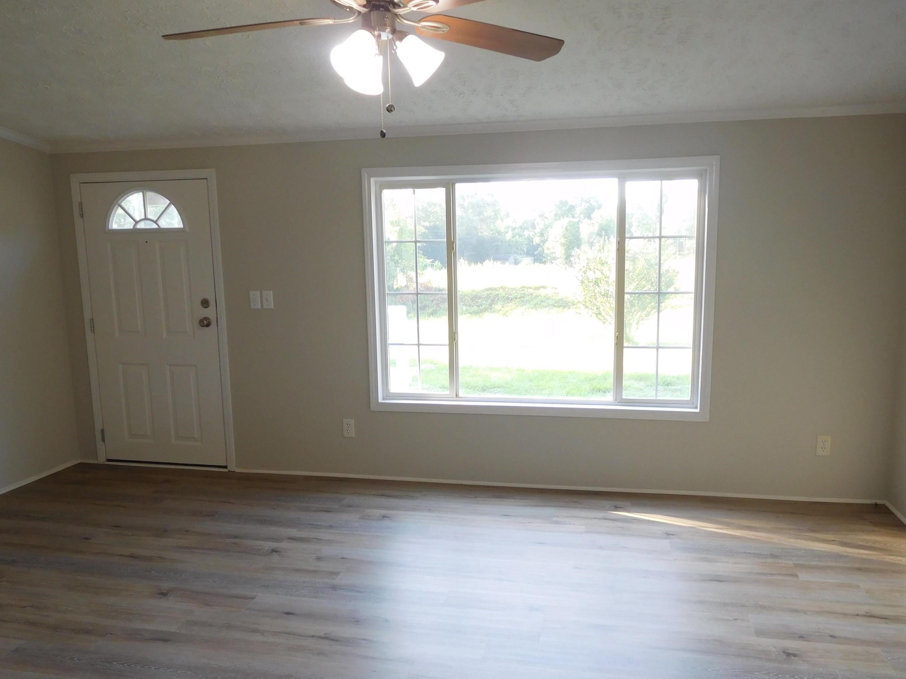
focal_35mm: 28
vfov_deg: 49.7
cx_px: 451
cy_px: 376
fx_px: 733
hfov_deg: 63.4
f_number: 3.4
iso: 125
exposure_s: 1/40
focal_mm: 4.5
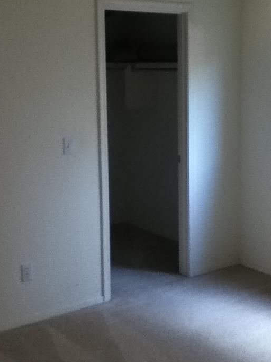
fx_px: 470
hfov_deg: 31.9
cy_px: 131
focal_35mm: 45
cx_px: 186
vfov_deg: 41.7
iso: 250
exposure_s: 1/30
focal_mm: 3.85
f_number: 2.4
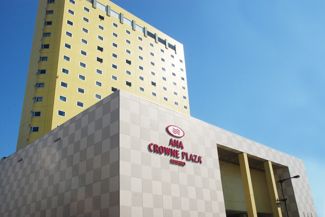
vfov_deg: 37.0
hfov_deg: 53.1
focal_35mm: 36
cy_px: 108
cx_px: 162
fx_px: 325
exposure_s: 1/640
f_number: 13
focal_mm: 24
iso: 400
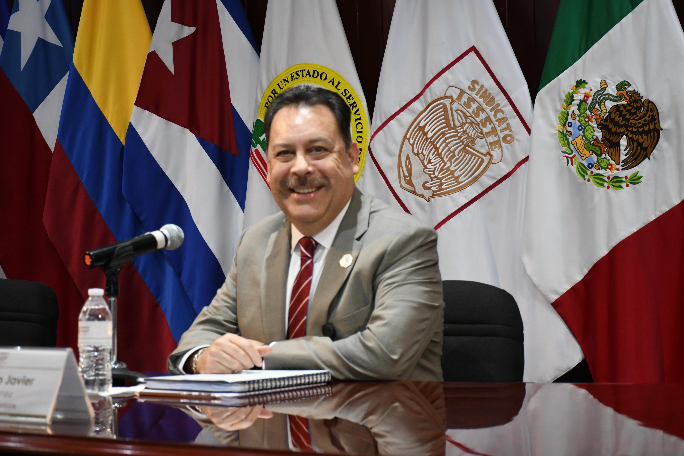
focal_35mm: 75
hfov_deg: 27.0
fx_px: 1425
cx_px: 342
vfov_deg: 18.2
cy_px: 228
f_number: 5.6
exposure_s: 1/100
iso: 2000
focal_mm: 50
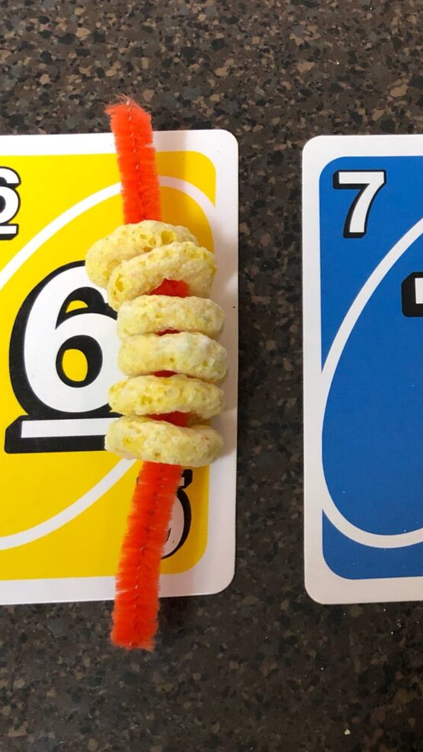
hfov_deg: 23.7
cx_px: 474
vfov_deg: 43.7
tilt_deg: -74.9
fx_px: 937
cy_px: 390
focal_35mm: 47
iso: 100
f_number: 1.8
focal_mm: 3.99
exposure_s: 1/15
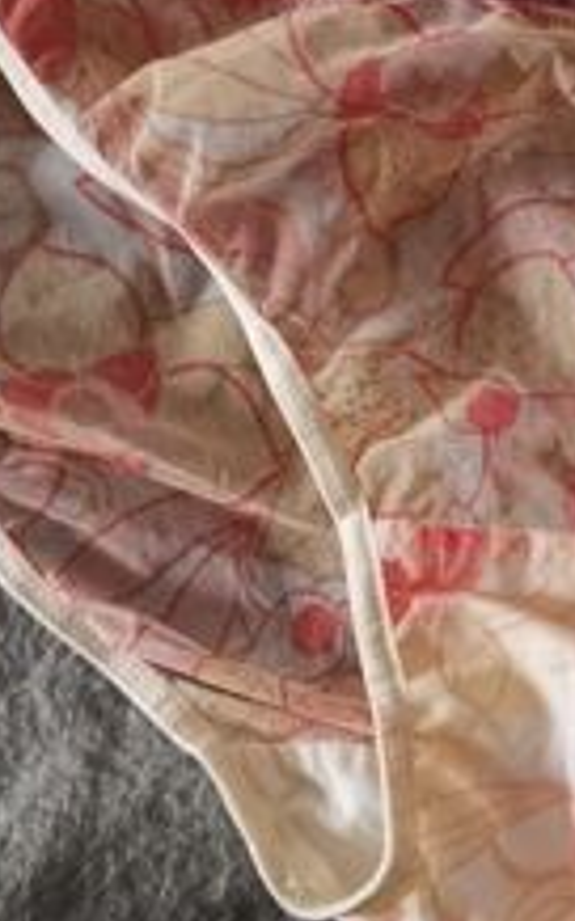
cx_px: 550
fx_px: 1582
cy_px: 439
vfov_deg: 32.5
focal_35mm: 63
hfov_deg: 20.1
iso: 2000
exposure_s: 1/20
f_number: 1.8
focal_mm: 5.58
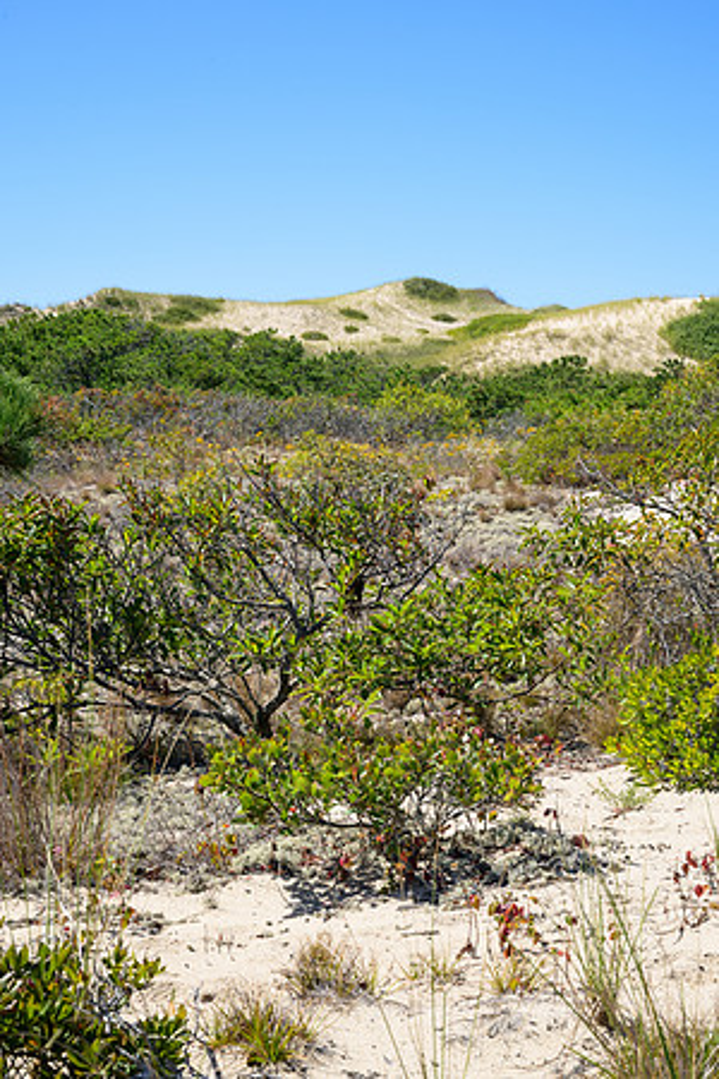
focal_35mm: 64
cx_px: 360
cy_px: 540
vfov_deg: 31.4
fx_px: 1917
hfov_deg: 21.2
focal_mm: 64
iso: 400
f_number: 14
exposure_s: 1/320
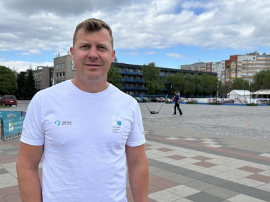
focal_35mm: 26
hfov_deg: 67.3
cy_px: 101
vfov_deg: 53.1
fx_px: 203
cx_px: 135
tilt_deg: -2.1
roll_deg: -0.8
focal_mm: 5.7
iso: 50
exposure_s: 1/3165
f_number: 1.5
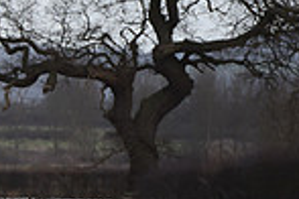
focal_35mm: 787
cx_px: -271
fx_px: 6536
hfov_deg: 2.6
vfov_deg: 1.7
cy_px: 177
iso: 1000
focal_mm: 200
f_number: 4.5
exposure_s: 1/1000
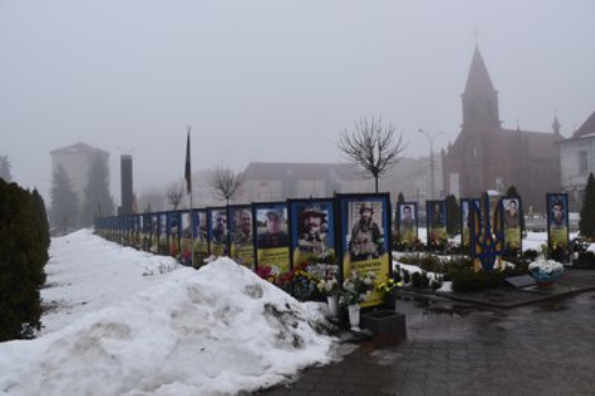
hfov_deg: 67.4
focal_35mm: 27
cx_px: 298
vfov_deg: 47.9
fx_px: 446
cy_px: 198
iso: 250
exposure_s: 1/250
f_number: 8
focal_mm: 18
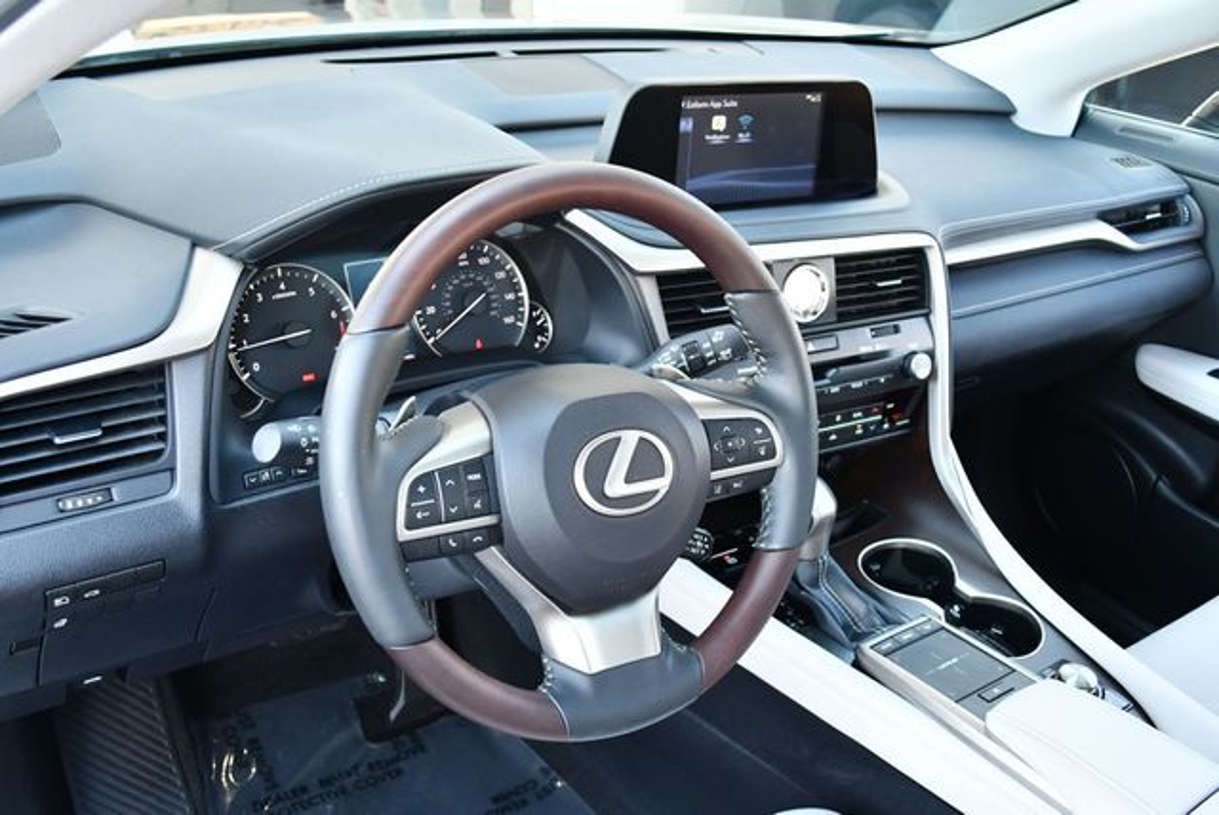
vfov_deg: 36.9
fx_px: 1220
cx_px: 610
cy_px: 408
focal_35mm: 36
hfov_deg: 53.1
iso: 1250
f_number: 3.5
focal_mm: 18
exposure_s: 1/125
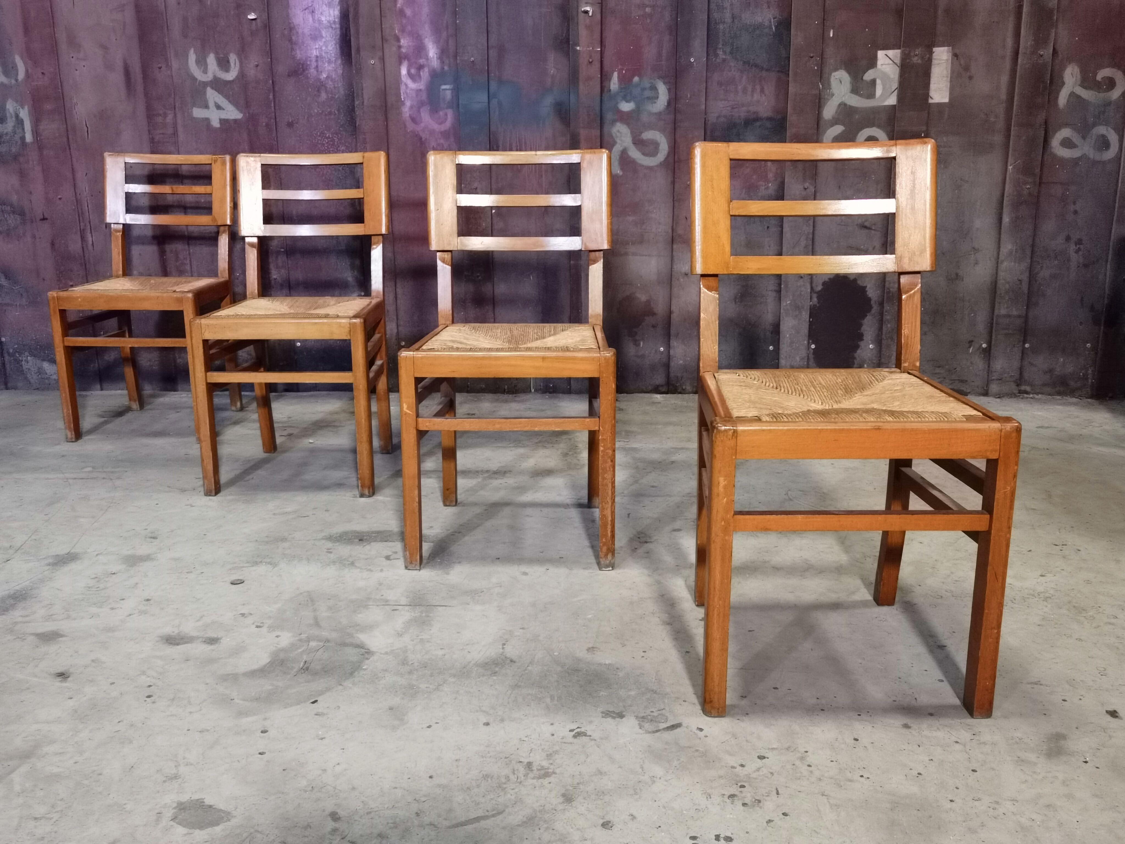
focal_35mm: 31
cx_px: 562
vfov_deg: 45.4
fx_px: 1007
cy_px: 422
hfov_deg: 58.4
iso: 640
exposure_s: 1/33.3
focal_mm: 6.71
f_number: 1.9
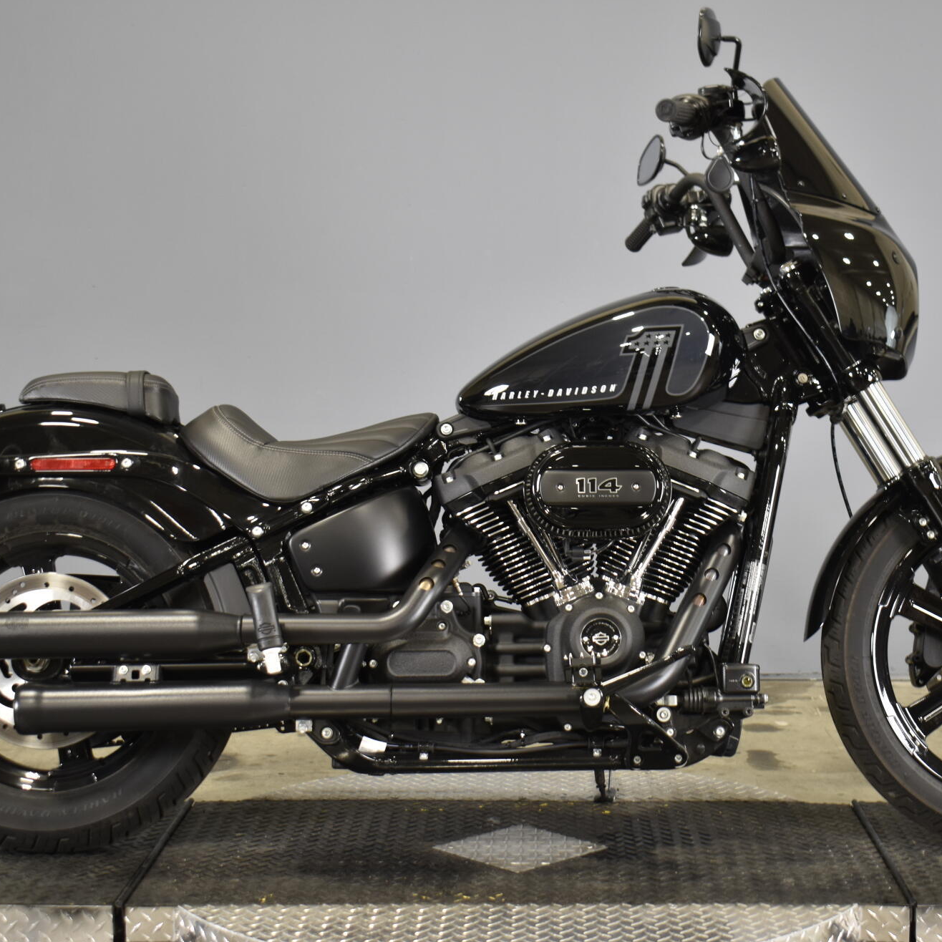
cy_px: 469
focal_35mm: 62
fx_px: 1909
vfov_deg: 27.7
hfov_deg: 27.7
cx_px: 545
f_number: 4.5
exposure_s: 1/13
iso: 400
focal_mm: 32
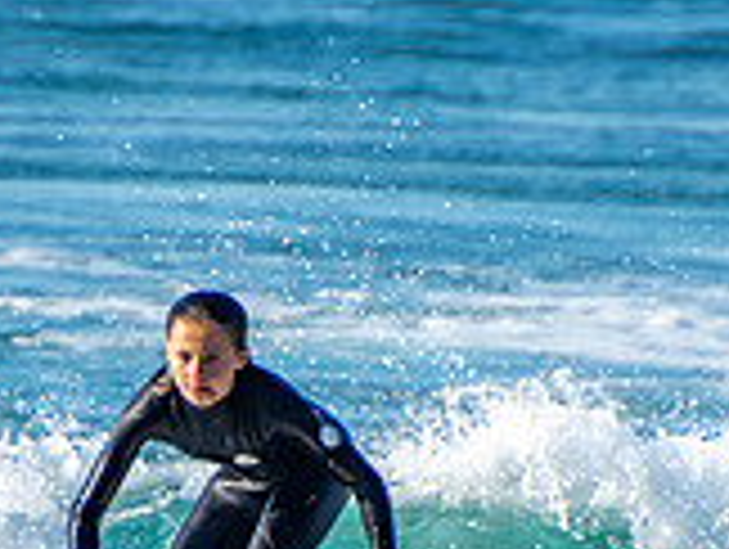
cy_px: 650
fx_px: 43532
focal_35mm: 2064
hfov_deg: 1.0
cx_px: 238
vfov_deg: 0.7
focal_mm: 400
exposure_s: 1/400
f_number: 5.6
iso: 100
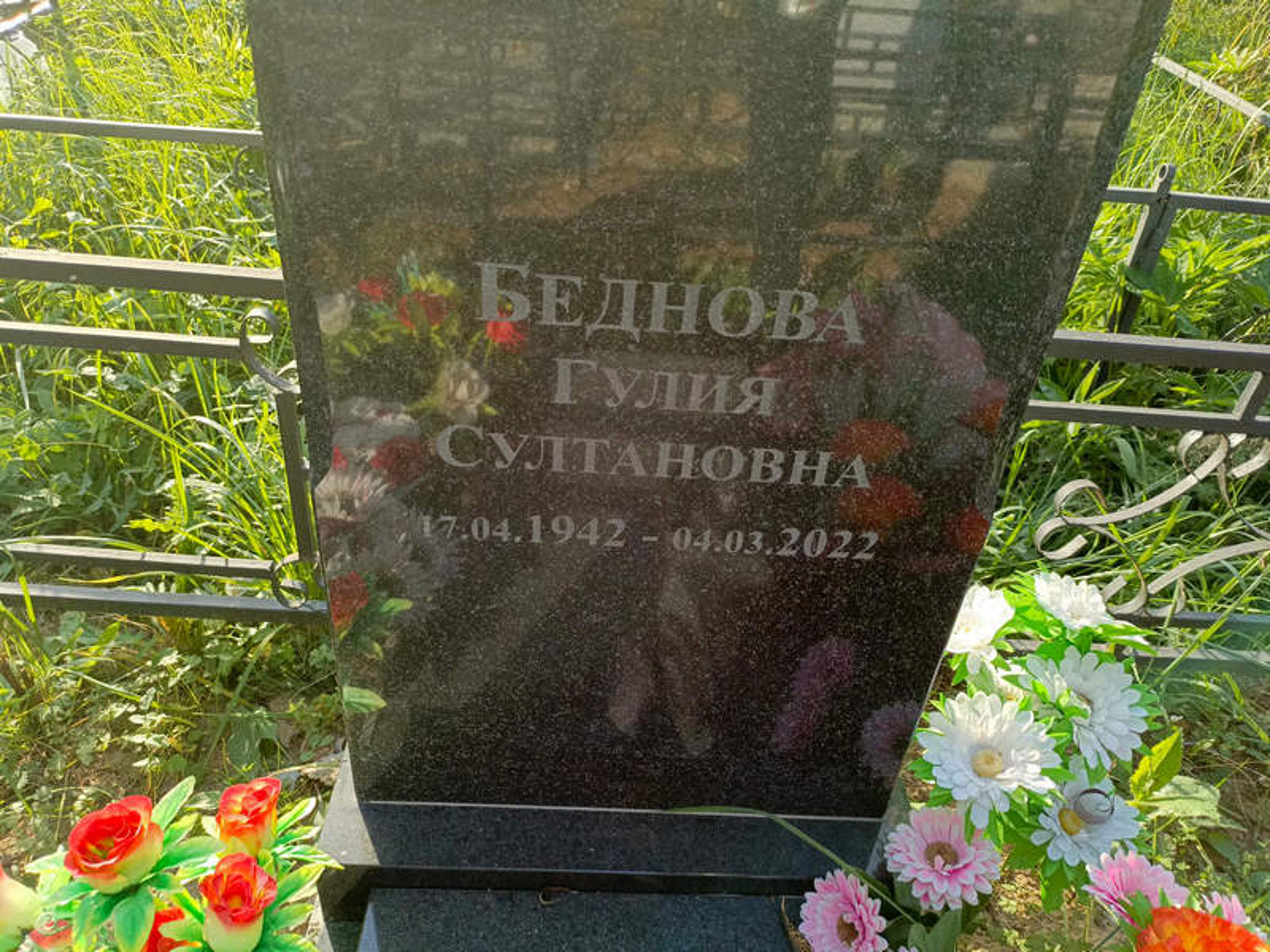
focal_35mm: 25
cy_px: 476
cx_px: 635
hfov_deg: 69.4
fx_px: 917
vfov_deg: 54.9
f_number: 1.69
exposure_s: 1/279
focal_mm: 4.76
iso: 112
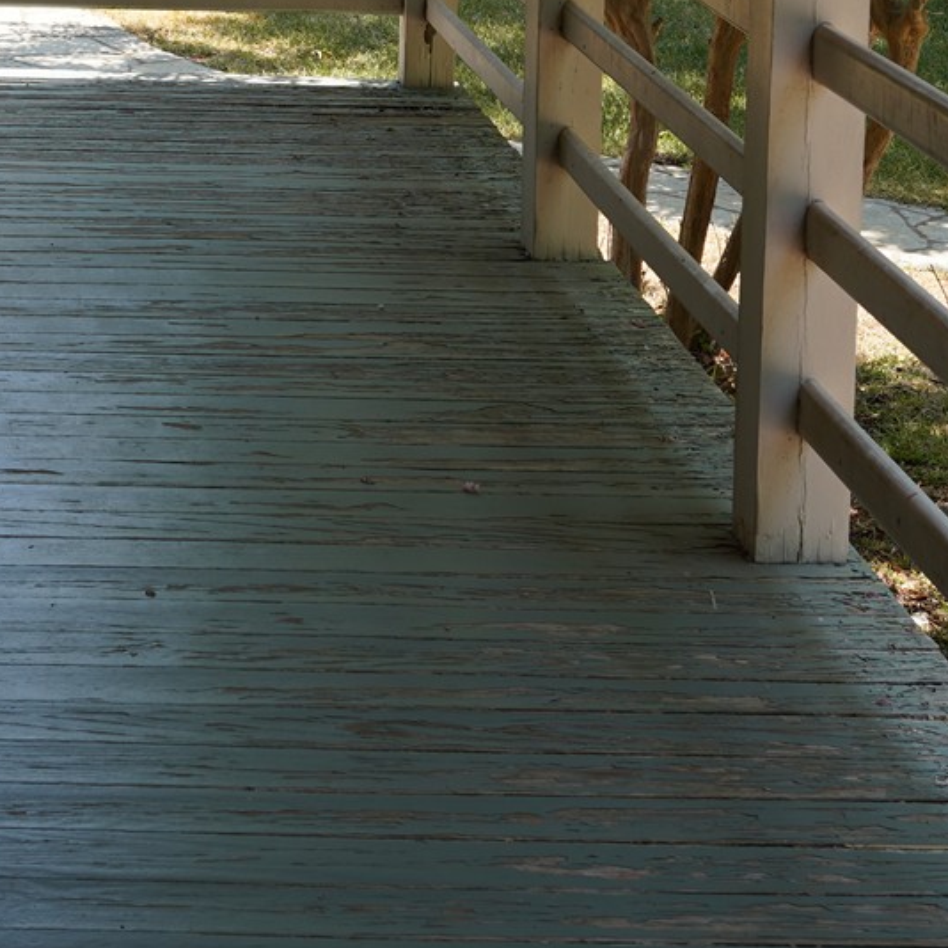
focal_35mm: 105
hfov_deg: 16.2
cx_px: -23
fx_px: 3253
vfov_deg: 15.9
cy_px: -220
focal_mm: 33
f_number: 8
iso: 100
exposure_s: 1/100
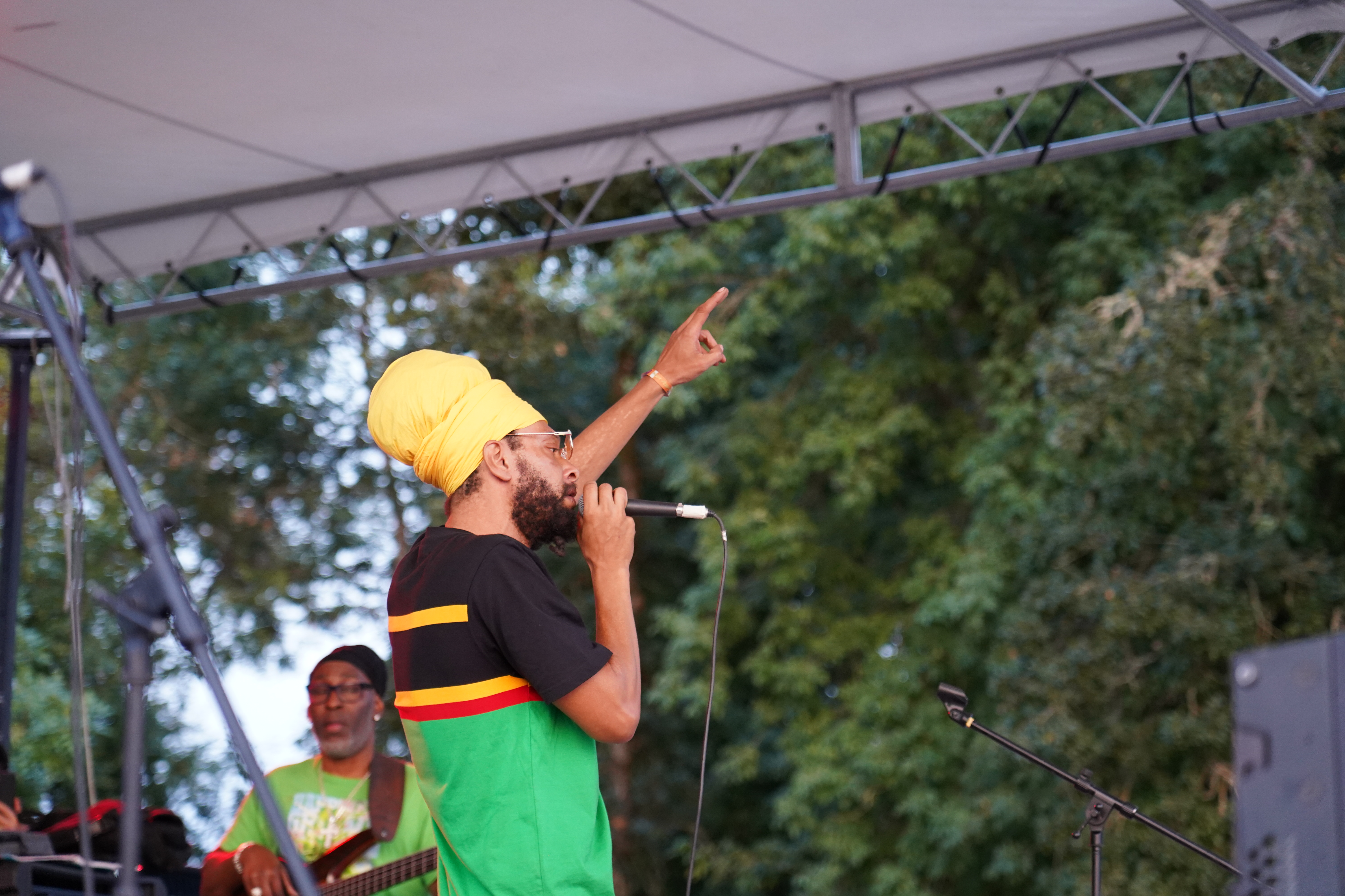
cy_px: 448
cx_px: 672
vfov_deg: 13.0
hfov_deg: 19.5
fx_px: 3923
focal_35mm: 105
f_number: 4
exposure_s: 1/160
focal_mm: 105
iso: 2500
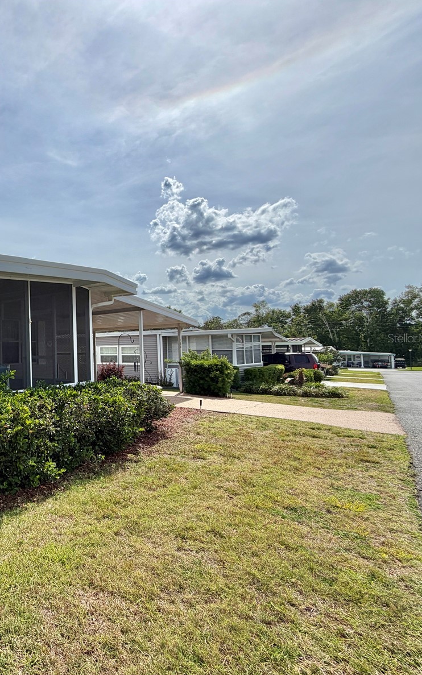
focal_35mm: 20
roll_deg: +0.6
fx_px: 368
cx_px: -14
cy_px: 338
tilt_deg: +2.6
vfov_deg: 85.1
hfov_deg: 47.7
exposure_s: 1/1698
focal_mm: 2.22
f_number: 2.2
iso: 20
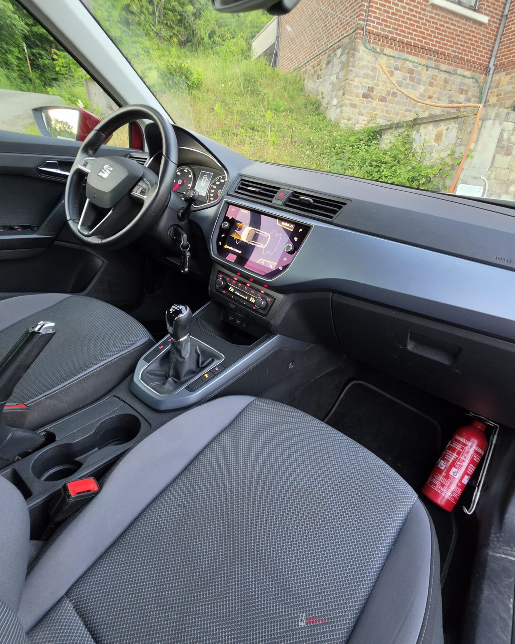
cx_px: 281
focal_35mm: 17
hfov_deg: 76.8
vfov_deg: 89.6
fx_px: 324
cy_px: 321
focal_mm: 2.2
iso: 320
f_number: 1.9
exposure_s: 1/60
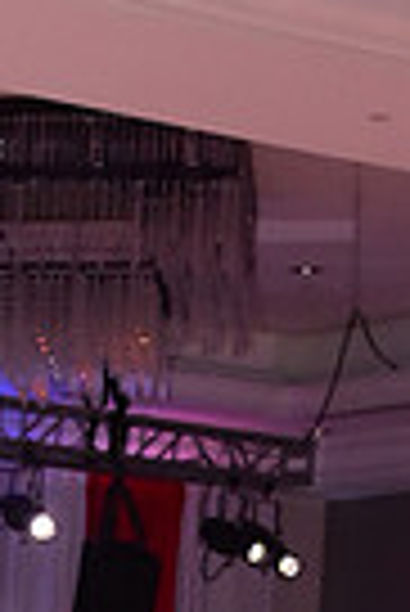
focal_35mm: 221
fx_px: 3766
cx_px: -282
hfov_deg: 6.1
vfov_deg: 8.7
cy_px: 1264
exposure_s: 1/320
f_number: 7.1
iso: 2500
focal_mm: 52
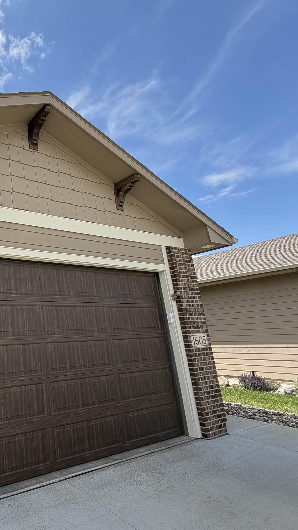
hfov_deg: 42.3
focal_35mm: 21
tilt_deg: +12.3
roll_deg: +2.7
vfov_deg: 83.8
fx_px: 295
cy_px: 272
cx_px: -30
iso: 32
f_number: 2.2
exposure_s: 1/770
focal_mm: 2.22
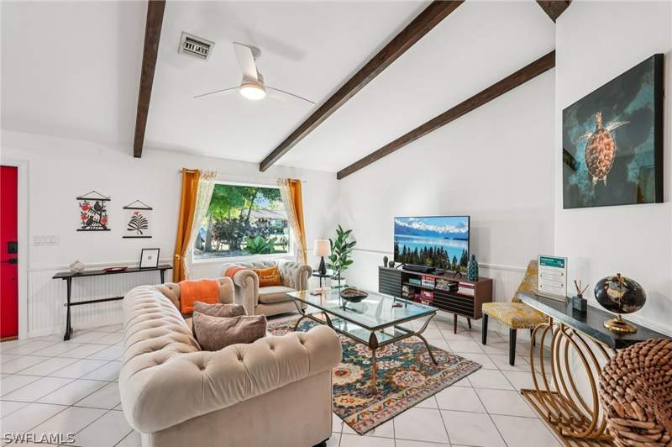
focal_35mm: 16
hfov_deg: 96.8
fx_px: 298
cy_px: 224
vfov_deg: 73.6
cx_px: 336
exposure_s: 1/15
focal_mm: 16
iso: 400
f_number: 8
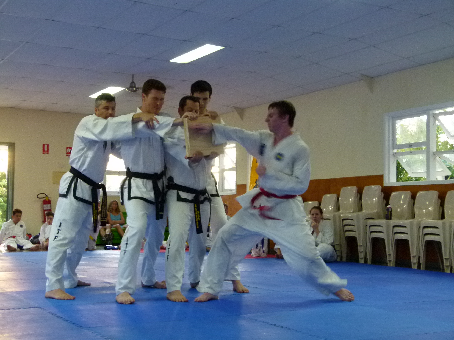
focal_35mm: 51
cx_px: 227
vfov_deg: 28.6
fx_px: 669
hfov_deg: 37.5
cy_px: 170
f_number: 3.2
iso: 400
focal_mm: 9.2
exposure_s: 1/40
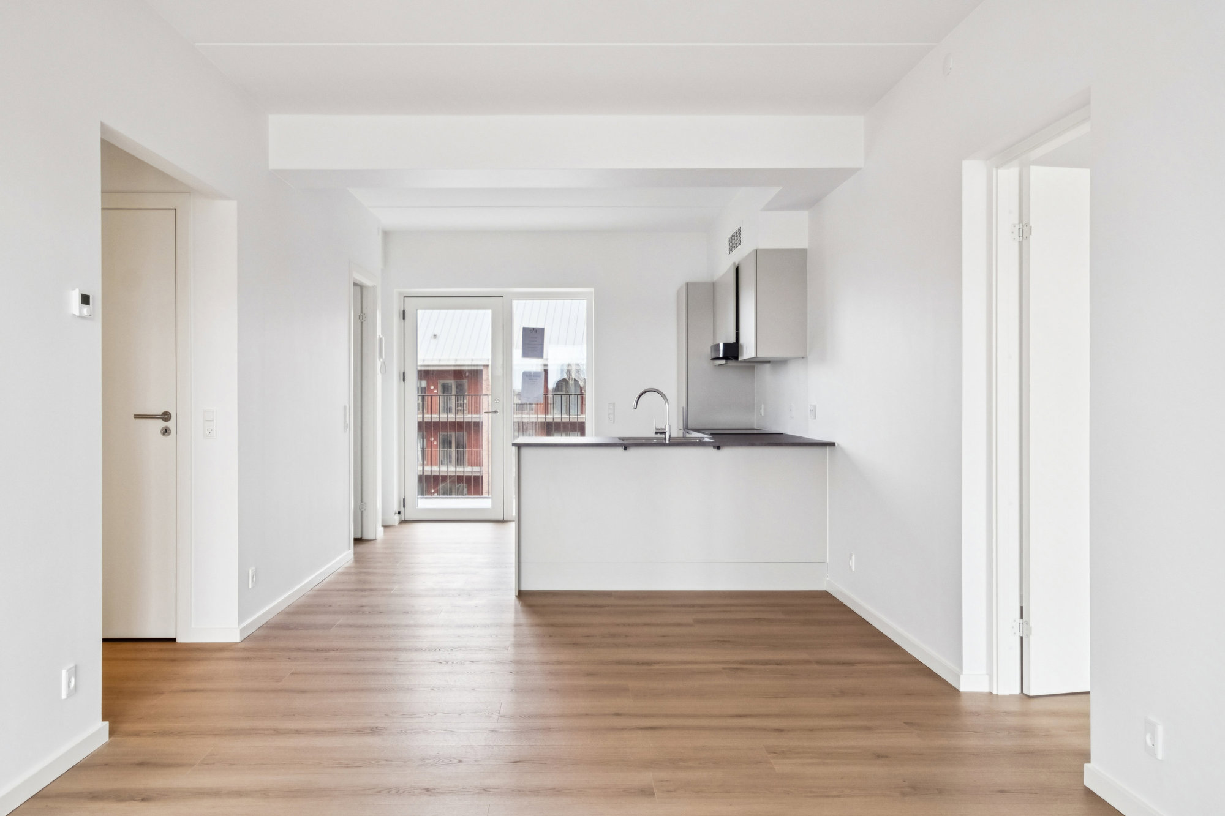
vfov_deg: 49.5
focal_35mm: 26
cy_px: 408
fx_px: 885
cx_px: 612
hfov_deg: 69.4
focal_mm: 17.4
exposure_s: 1/6
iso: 800
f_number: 8
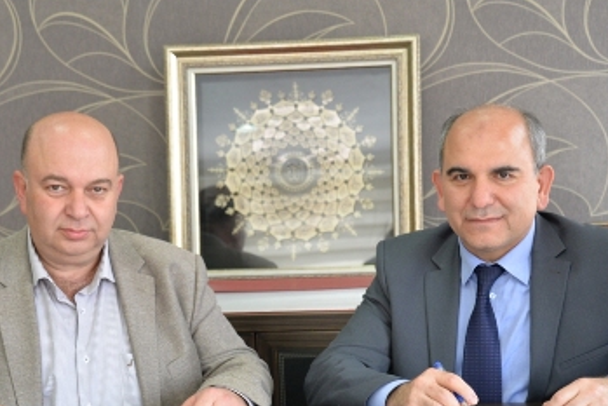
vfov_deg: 17.6
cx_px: 303
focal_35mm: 77
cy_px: 311
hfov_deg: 26.3
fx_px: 1301
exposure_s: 1/50
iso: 800
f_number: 4.2
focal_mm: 42
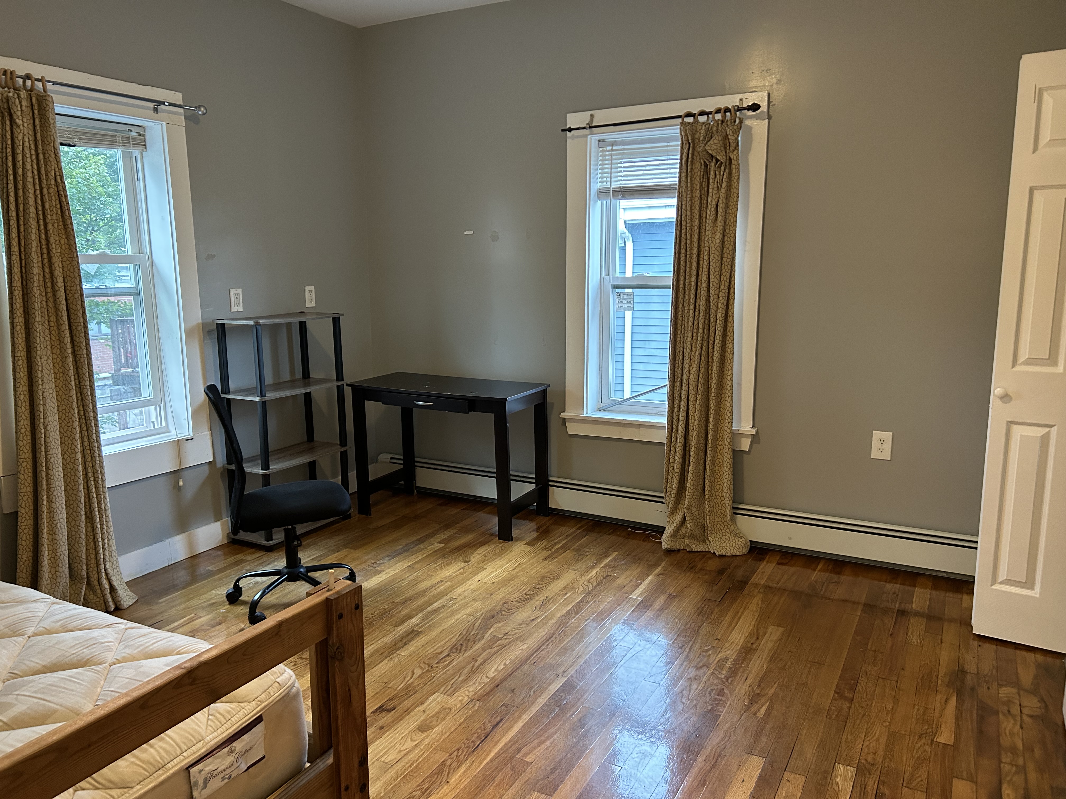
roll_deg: +0.2
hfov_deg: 67.3
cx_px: 533
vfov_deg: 53.1
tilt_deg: -9.1
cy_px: 400
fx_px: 801
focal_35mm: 26
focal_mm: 5.7
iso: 400
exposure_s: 1/60
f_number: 1.5
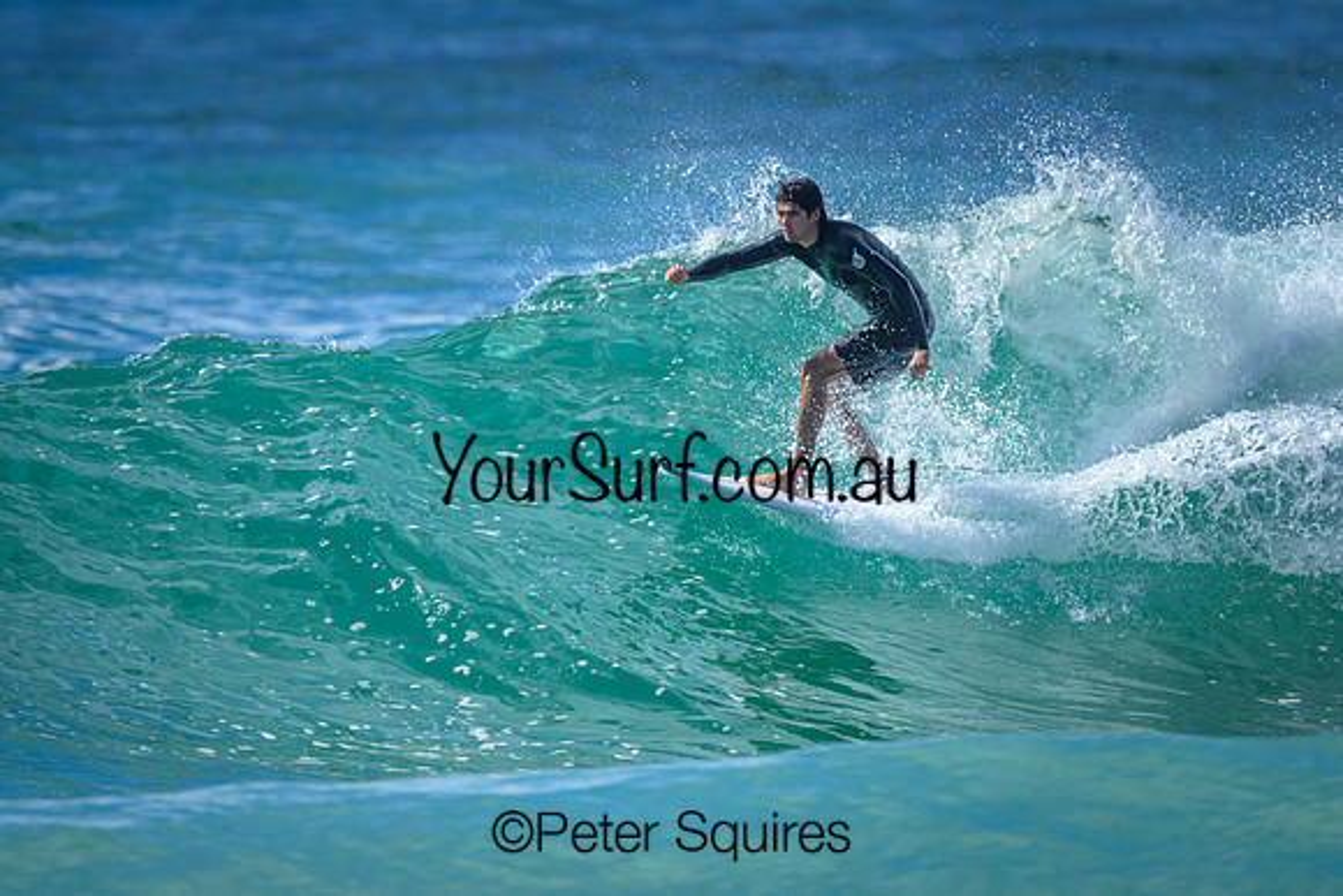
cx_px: 614
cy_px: 434
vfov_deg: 1.3
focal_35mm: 1099
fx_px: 41008
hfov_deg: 1.9
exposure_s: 1/2000
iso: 280
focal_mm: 800
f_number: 6.3
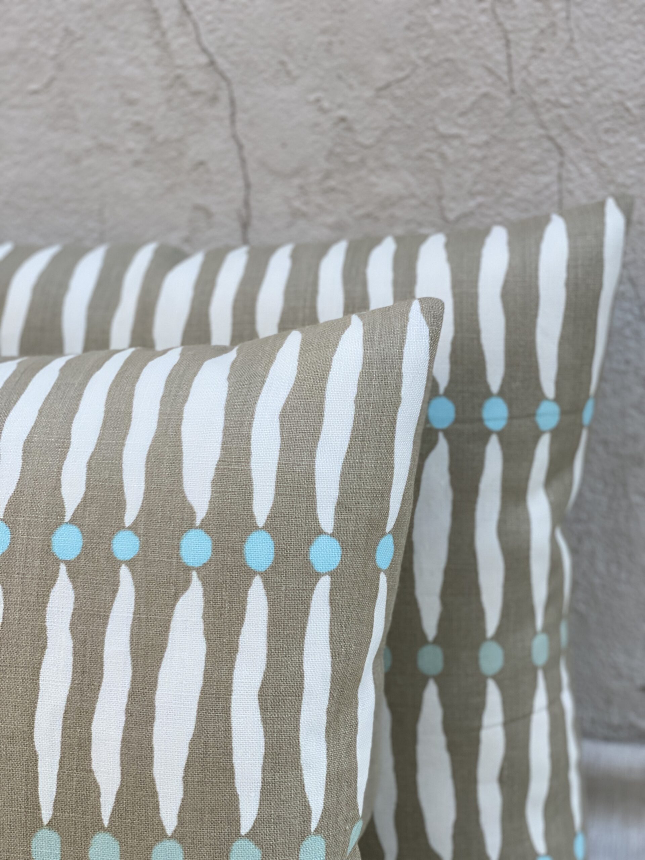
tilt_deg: -23.2
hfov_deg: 28.0
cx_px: 322
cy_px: 430
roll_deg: +4.8
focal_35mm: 52
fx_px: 1292
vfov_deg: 36.8
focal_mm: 6
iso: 160
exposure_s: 1/122
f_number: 2
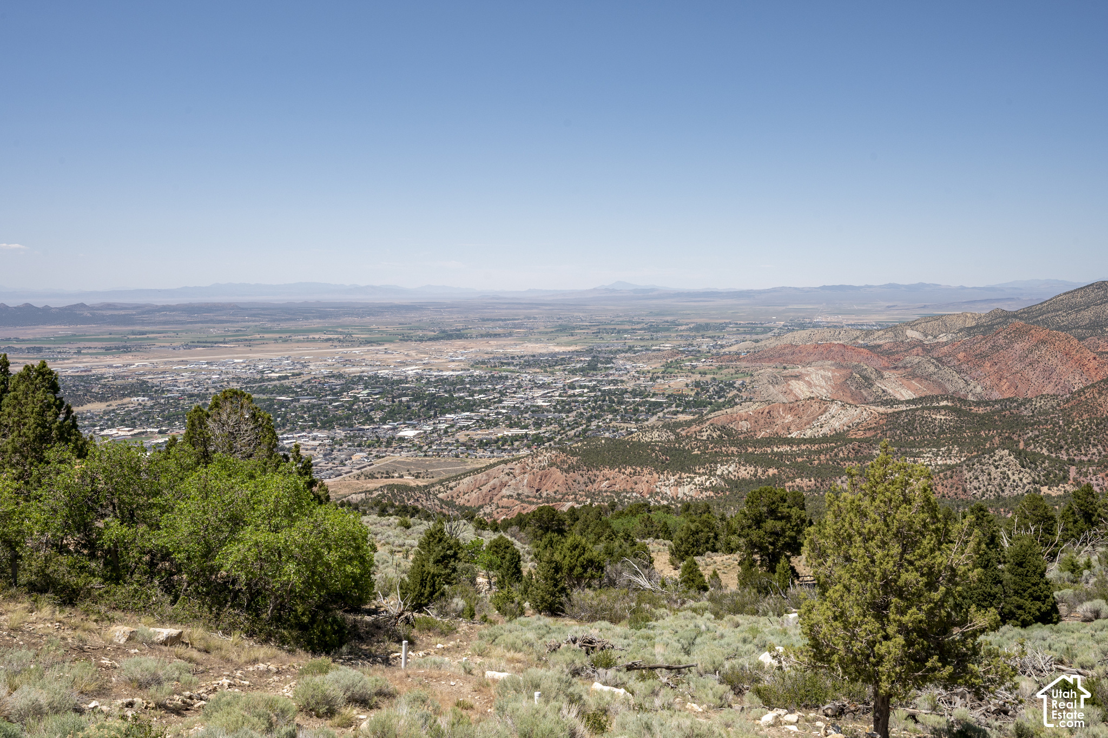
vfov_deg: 43.6
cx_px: 554
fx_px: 923
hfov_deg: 61.9
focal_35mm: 30
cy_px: 369
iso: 320
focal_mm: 30
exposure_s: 1/640
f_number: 11
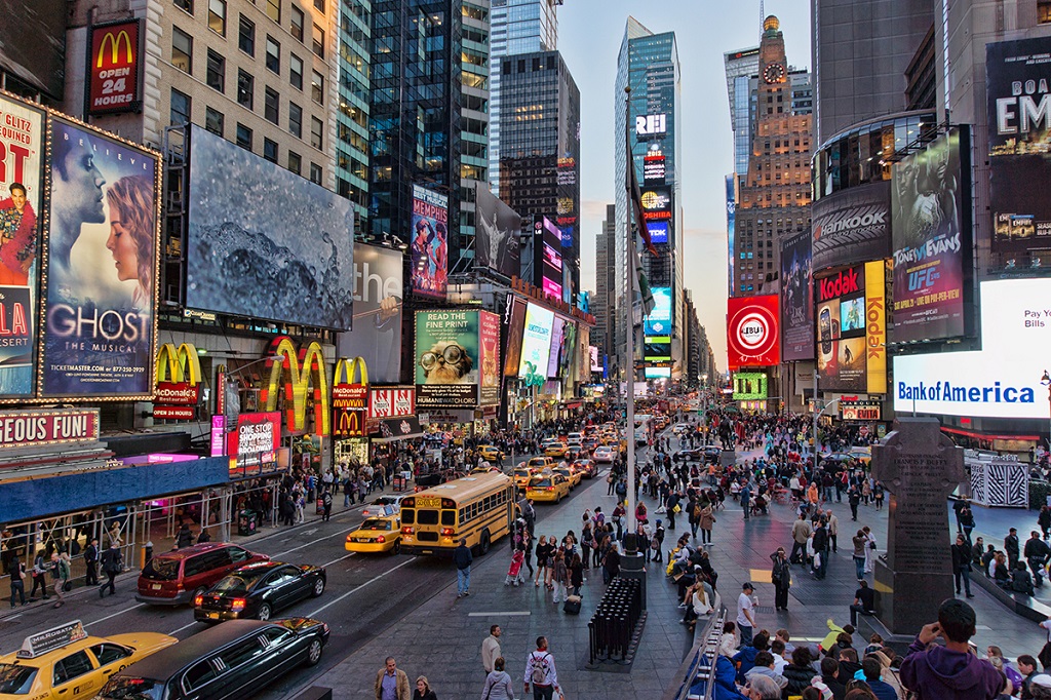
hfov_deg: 73.8
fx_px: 700
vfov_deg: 53.1
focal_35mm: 24
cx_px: 526
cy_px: 350
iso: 100
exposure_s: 1/60
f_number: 4
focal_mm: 16
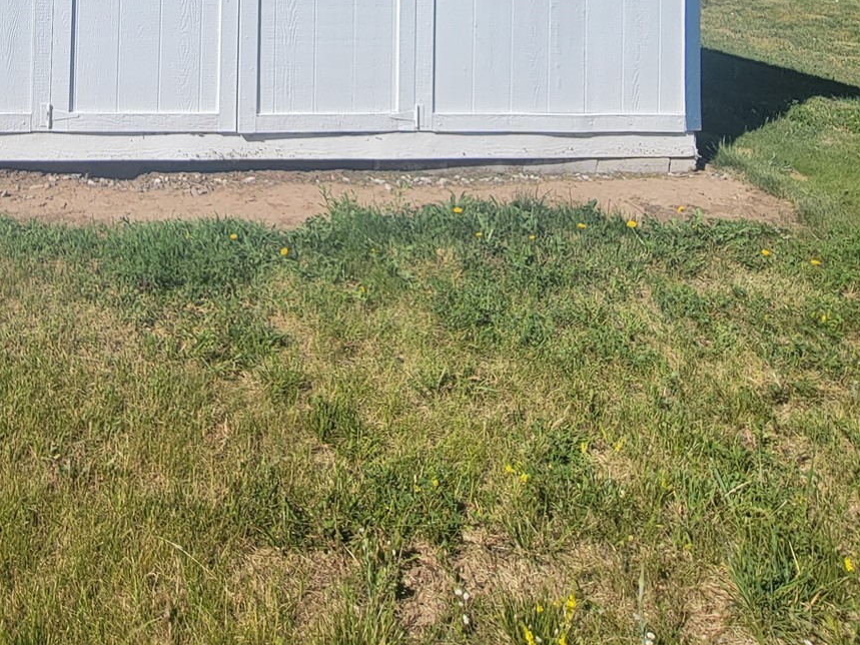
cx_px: 175
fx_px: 770
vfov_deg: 35.8
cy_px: -123
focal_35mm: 31
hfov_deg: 54.5
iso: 50
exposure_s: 1/2643
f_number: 2.2
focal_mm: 2.2
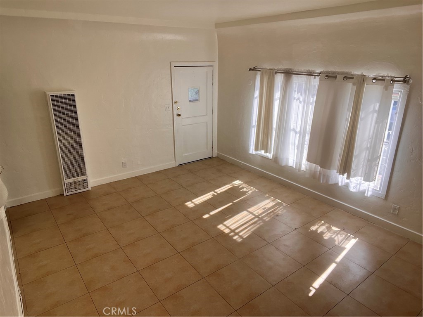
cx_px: 212
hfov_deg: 73.9
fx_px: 281
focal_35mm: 23
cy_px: 158
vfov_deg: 58.9
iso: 32
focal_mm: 2.71
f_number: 2.2
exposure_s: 1/250
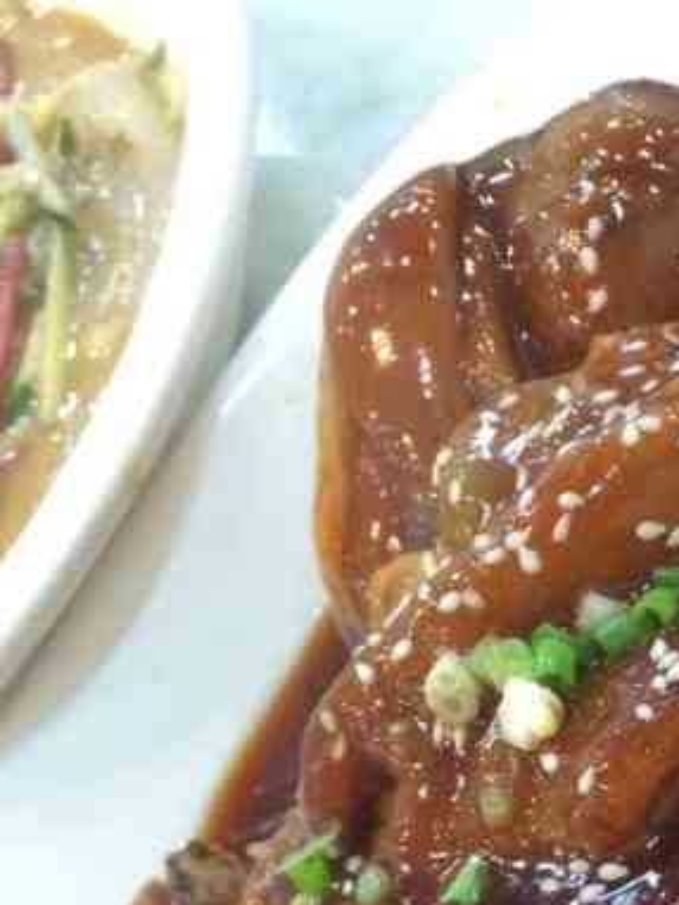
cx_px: 793
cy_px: 956
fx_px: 1856
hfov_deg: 19.6
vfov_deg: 25.7
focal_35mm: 71
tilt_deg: -57.4
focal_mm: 4.15
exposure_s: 1/17
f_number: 2.2
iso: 400
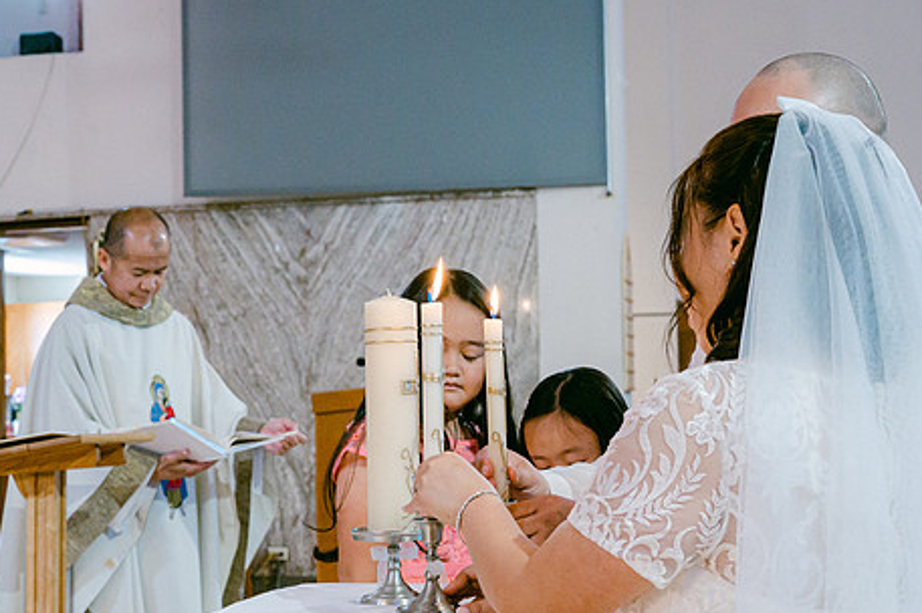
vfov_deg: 20.6
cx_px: 395
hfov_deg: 30.5
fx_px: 1689
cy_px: 300
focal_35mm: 66
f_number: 8
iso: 6400
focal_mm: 52
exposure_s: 1/125
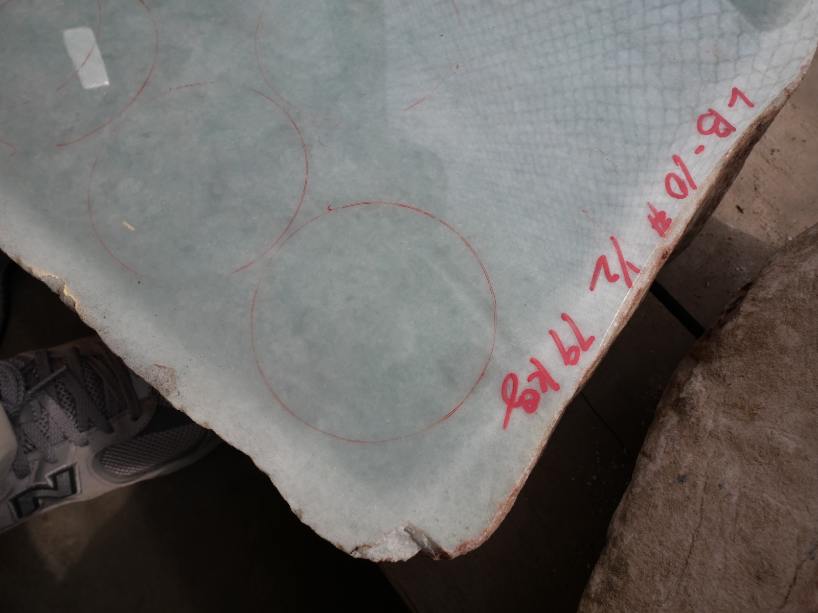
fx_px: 425
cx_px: 409
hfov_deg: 87.8
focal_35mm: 18
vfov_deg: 71.6
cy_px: 306
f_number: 7.1
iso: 200
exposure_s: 1/100
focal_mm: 9
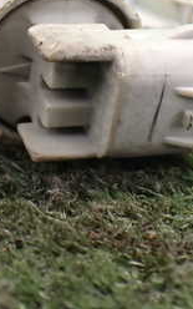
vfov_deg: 26.5
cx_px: 57
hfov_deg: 16.9
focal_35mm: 77
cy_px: 83
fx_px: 648
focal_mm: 5.4
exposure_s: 1/60
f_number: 2.3
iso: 800
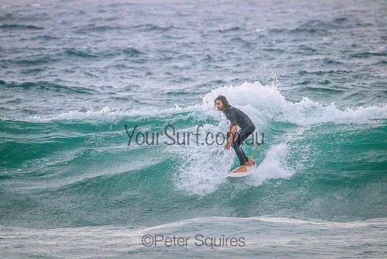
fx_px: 6451
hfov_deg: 3.4
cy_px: 130
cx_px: 194
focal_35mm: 600
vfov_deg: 2.3
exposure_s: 1/2000
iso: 14400
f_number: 11
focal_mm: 600
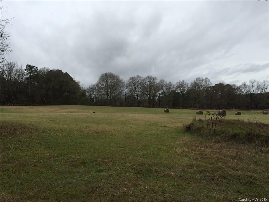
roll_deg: +0.7
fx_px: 225
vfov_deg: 48.2
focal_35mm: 29
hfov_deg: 61.7
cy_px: 101
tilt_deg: +1.1
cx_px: 134
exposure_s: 1/425
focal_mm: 4.15
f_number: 2.2
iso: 32
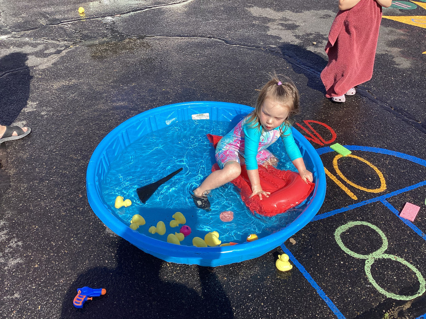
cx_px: 213
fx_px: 381
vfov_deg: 45.4
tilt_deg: -34.9
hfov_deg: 58.4
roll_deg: -0.4
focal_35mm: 31
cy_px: 160
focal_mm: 3.3
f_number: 2.4
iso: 25
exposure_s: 1/1217
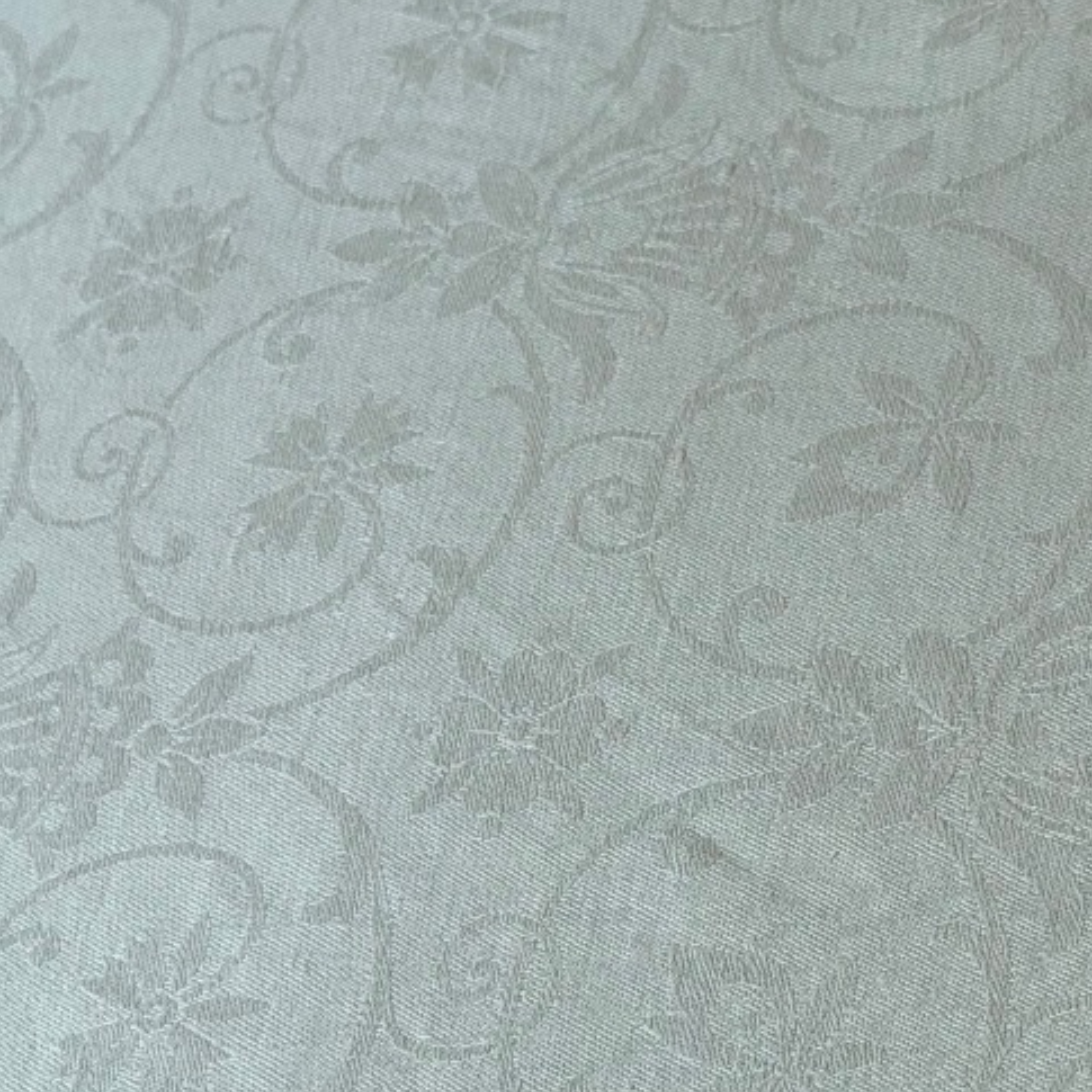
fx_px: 3747
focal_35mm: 105
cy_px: 723
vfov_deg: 16.5
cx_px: 720
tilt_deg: -47.6
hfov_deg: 16.5
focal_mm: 6.76
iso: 50
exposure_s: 1/121
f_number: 1.78
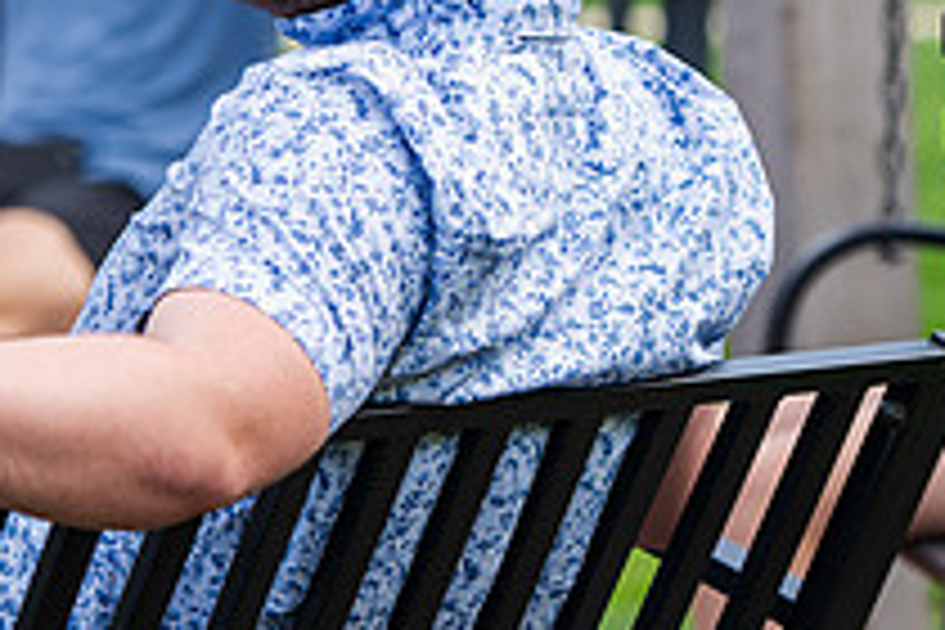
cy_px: -110
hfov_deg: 6.2
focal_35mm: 332
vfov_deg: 4.1
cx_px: 171
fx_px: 8714
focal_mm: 120
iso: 125
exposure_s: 1/320
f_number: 3.5
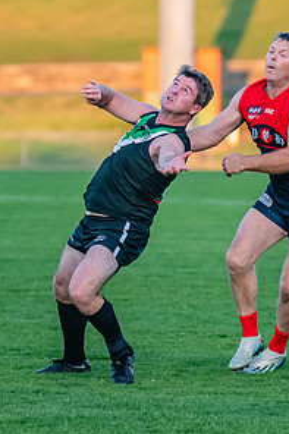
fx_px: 5907
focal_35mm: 490
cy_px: 182
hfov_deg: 2.8
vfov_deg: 4.2
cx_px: 169
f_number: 2.8
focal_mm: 160
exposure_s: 1/1600
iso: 1400
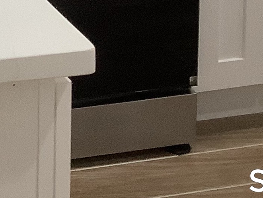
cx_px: -180
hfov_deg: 12.7
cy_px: -258
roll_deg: +0.9
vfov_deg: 9.3
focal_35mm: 144
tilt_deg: -10.8
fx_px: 1094
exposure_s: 1/60
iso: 100
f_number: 2.4
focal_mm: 3.3
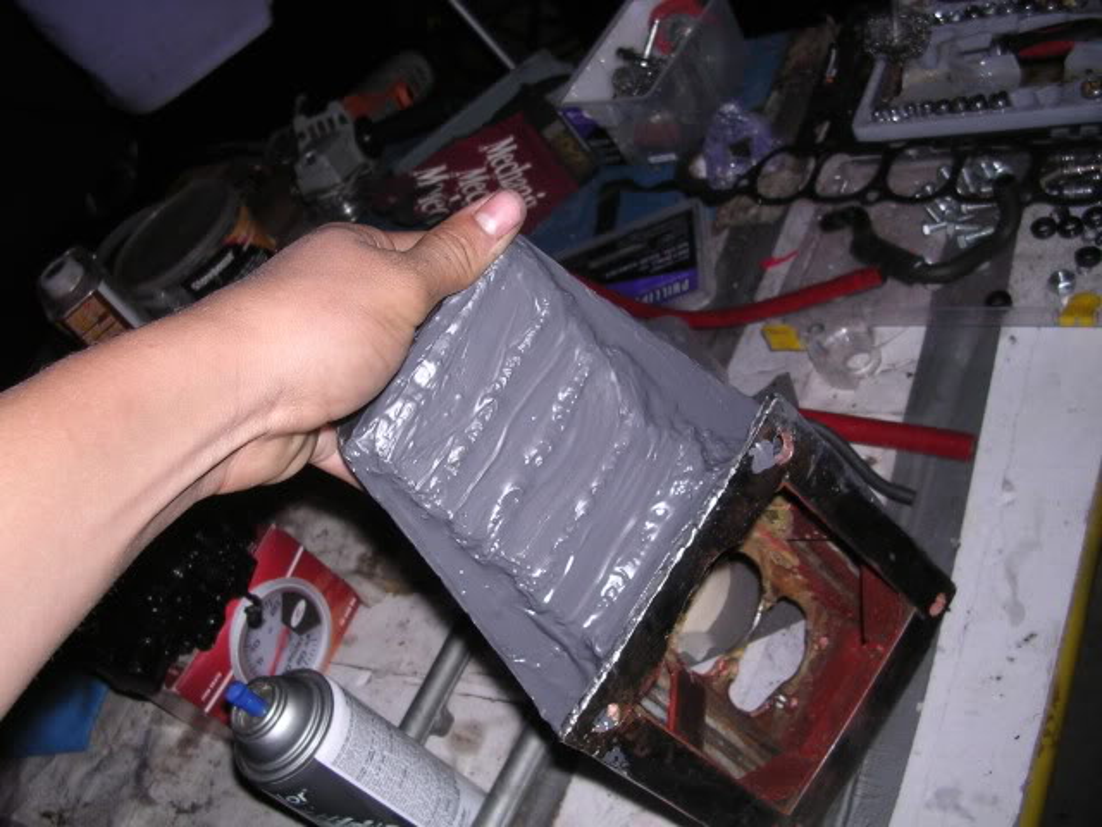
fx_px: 1210
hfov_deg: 49.0
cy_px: 414
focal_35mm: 38
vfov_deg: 37.7
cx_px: 551
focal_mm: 5.8
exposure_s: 1/60.1
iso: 100
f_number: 2.8
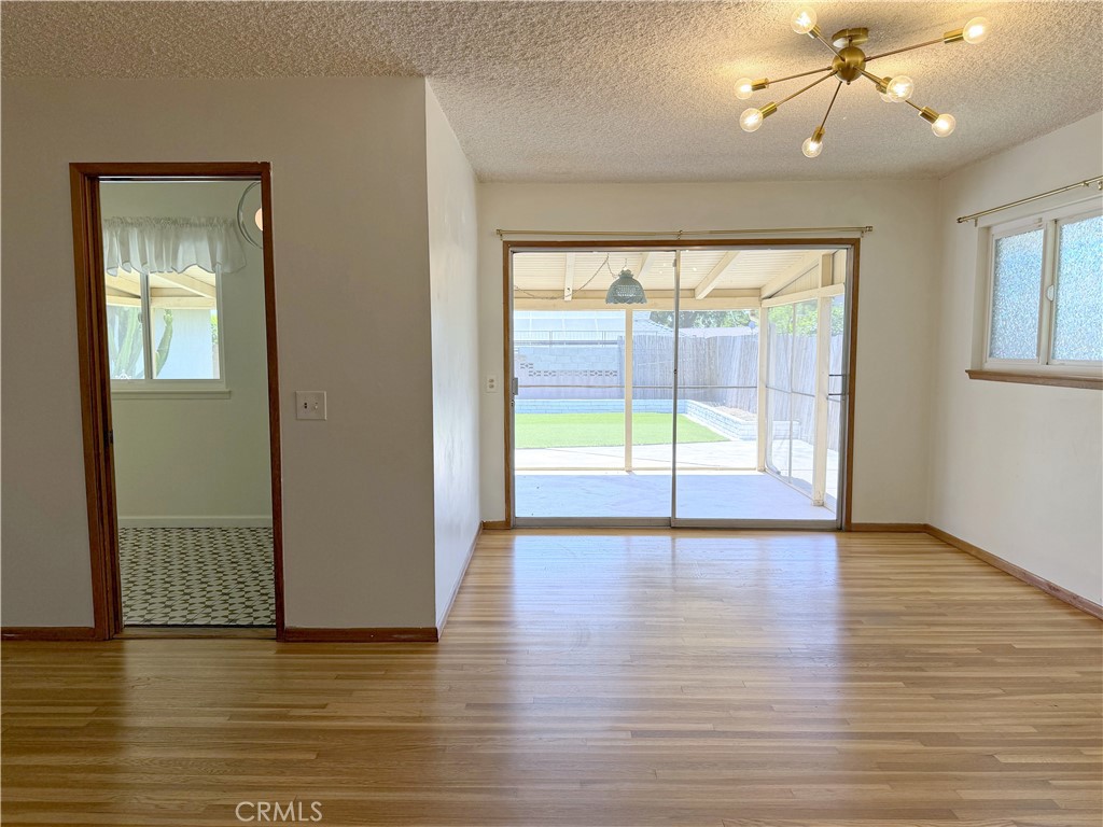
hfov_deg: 71.6
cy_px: 414
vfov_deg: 56.8
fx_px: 765
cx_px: 552
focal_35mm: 24
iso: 100
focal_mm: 6.8
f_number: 1.8
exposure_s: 1/339
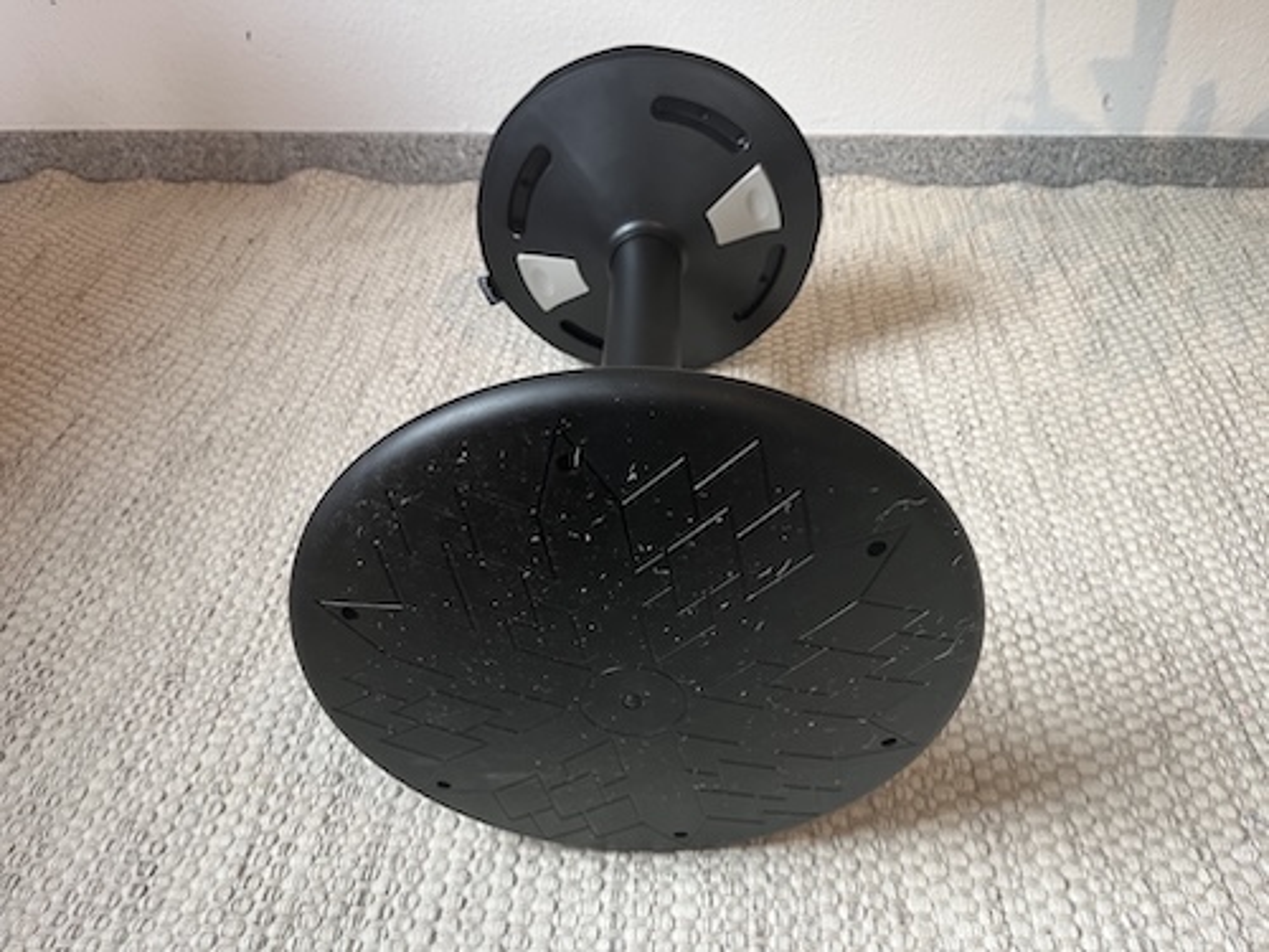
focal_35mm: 26
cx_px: 634
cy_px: 476
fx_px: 953
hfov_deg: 67.3
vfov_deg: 53.1
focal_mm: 5.1
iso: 64
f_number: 1.6
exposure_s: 1/50
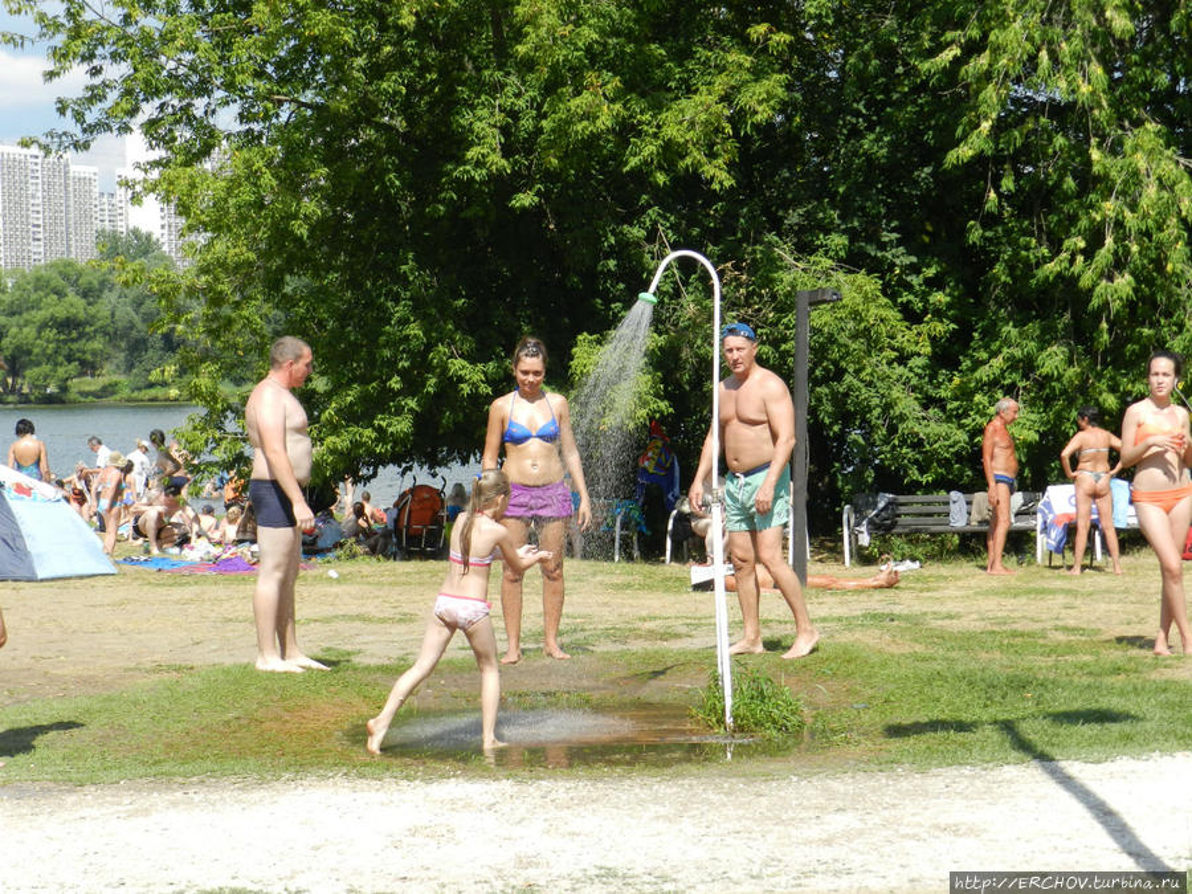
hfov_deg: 25.7
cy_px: 447
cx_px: 596
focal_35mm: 76
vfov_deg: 19.4
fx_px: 2617
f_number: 4.8
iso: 160
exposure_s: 1/640
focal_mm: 13.5
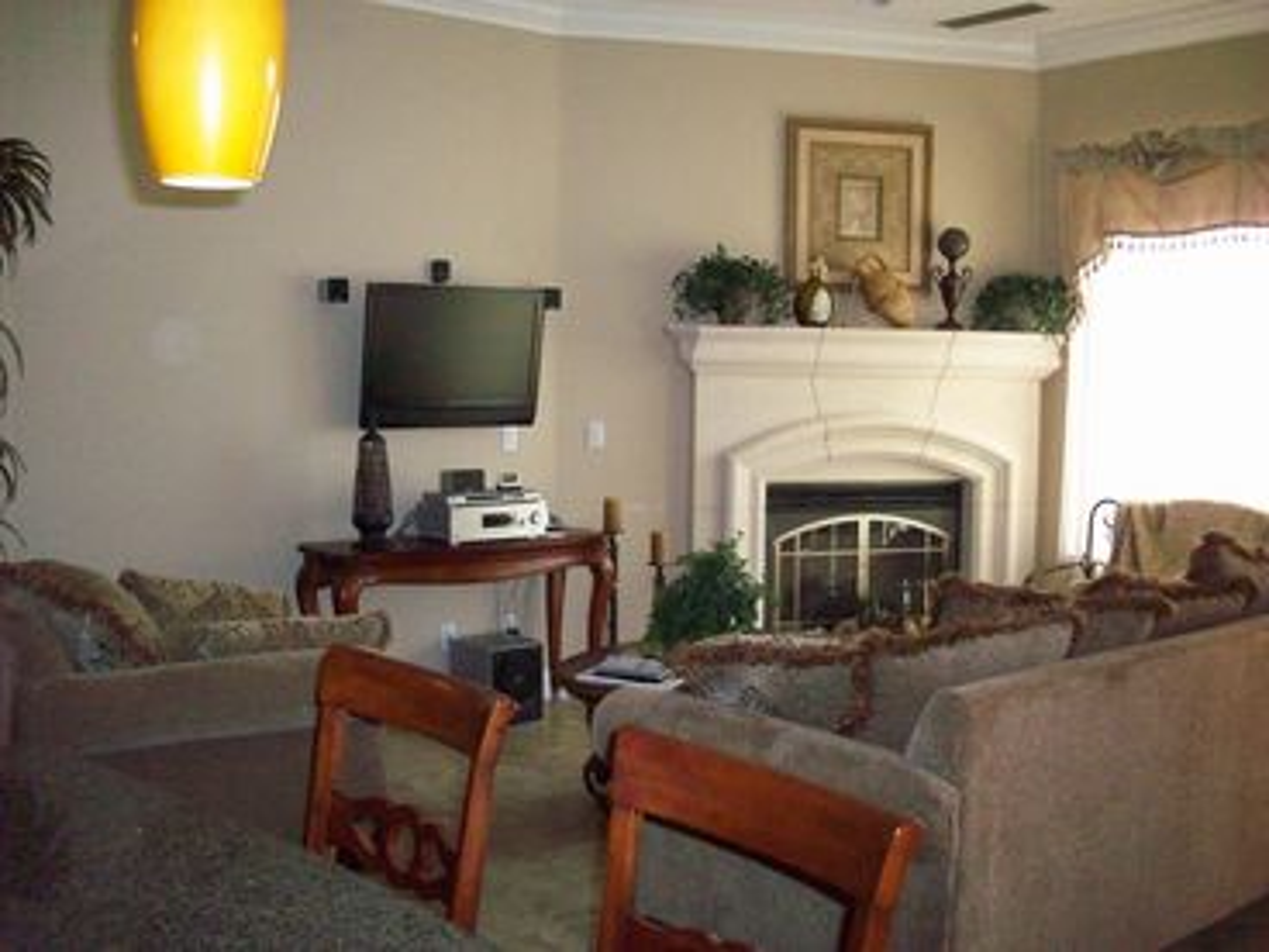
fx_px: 1356
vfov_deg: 38.7
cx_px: 634
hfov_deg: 50.1
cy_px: 476
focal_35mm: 37
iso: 400
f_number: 2.8
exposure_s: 1/128
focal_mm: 6.2
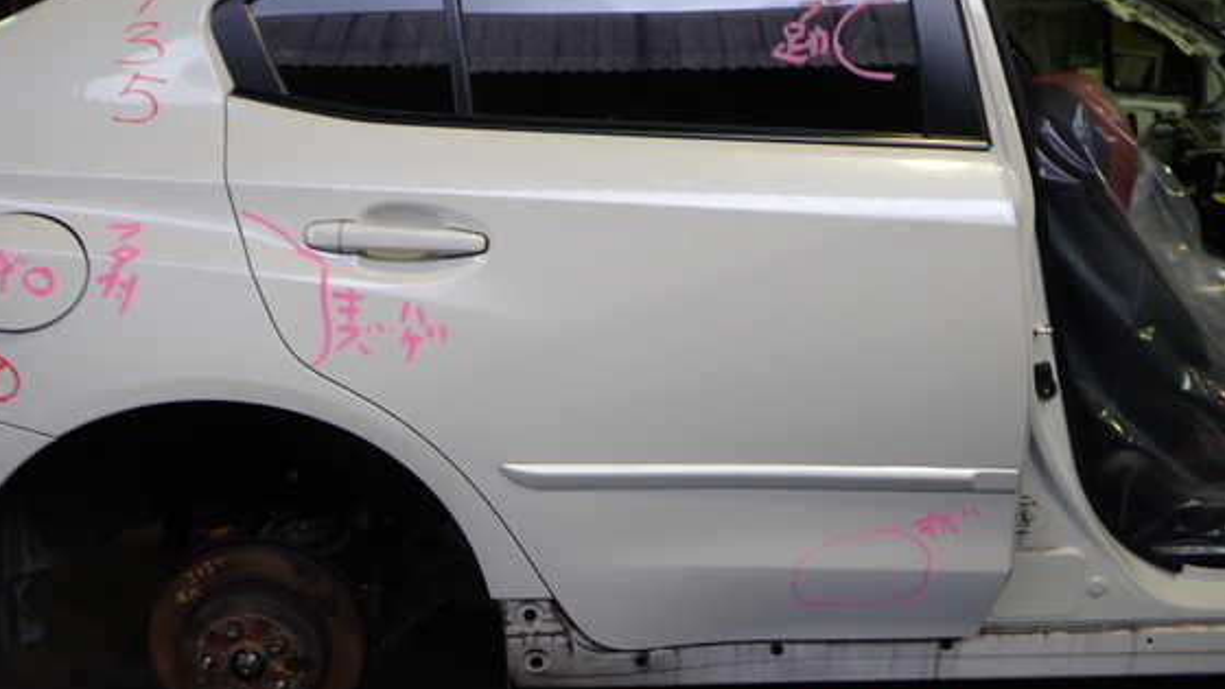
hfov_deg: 56.6
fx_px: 1137
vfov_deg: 33.6
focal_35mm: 35
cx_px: 604
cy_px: 269
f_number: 2.3
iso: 200
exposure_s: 1/80
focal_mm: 5.4
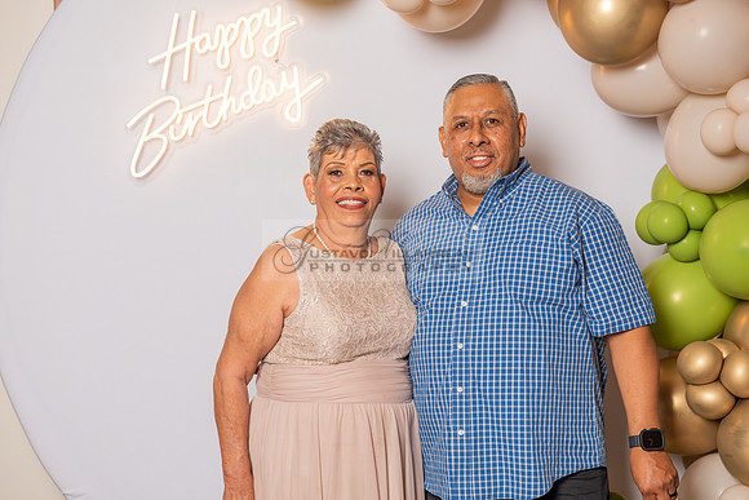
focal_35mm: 66
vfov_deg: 20.7
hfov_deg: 30.6
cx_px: 346
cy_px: 294
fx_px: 1370
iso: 200
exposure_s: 1/200
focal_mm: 56
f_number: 4
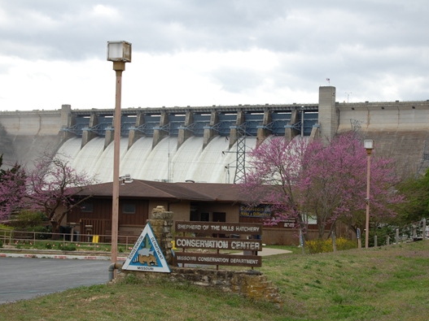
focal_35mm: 91
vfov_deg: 16.3
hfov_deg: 21.6
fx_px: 1122
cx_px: 217
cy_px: 162
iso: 200
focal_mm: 55
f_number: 6.3
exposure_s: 1/160
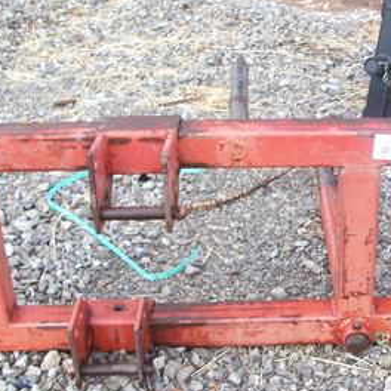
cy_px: 228
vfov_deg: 27.7
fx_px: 792
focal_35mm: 62
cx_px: 345
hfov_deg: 26.9
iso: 64
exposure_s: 1/123
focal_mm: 5.7
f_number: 2.8
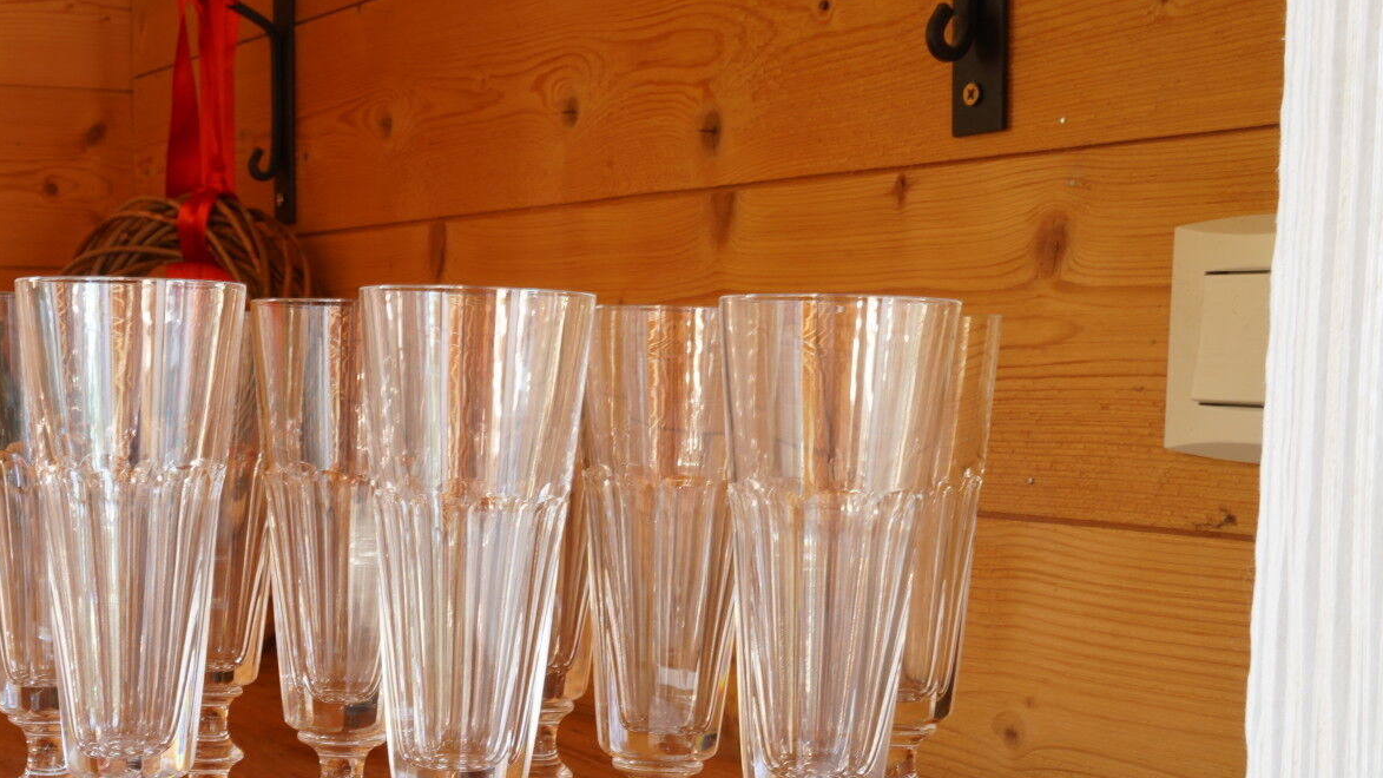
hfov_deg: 34.4
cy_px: 618
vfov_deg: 19.9
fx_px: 2200
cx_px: 411
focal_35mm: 60
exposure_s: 4
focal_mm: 35
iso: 200
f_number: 22
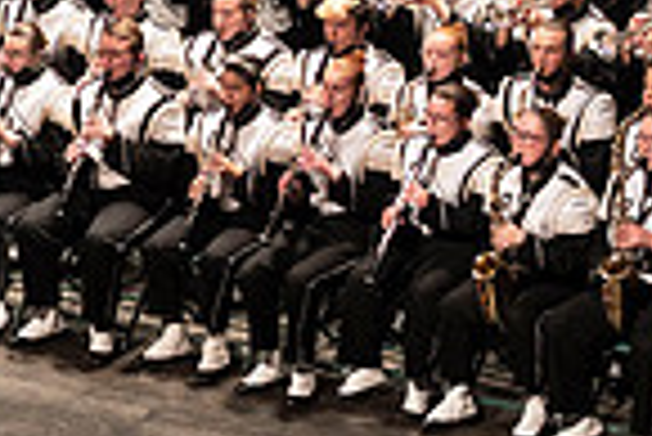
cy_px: -157
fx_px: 5058
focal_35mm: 279
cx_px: -382
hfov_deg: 7.2
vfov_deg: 4.9
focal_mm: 70
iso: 2500
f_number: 2.8
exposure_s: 1/500
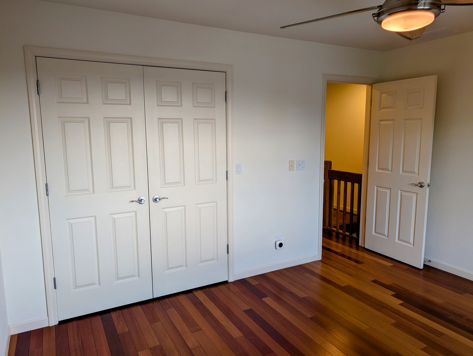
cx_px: 236
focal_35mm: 24
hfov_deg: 71.5
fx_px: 328
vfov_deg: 56.9
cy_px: 178
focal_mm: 6.9
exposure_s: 1/120
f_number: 1.68
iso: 26
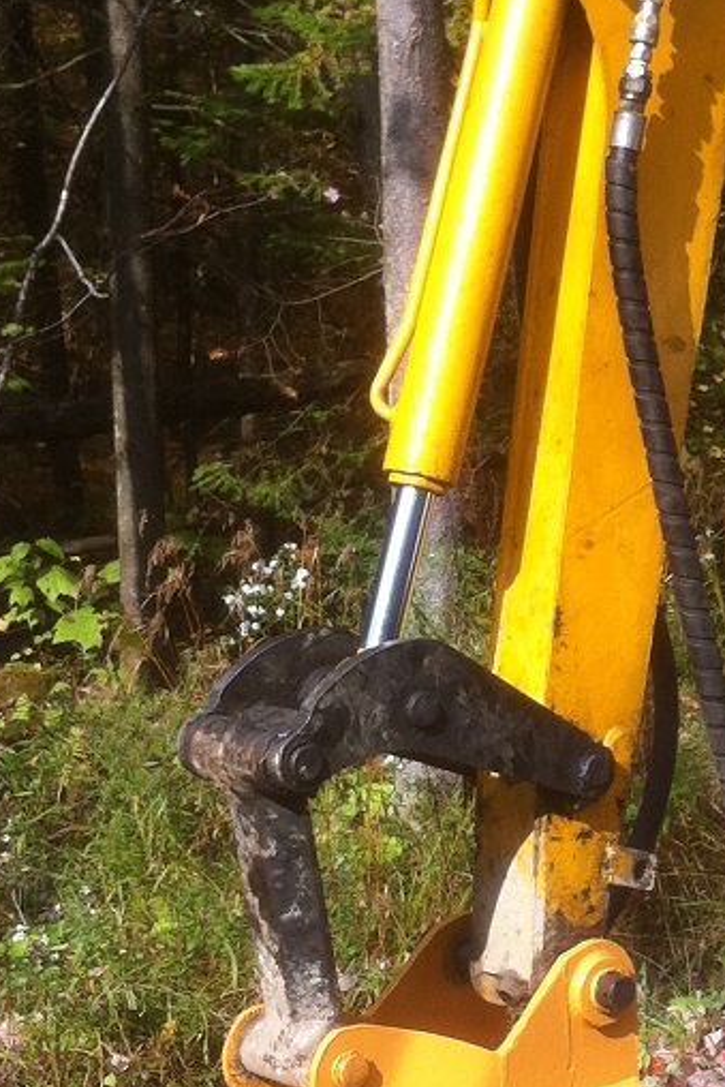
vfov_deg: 20.8
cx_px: 962
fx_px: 2958
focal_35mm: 98
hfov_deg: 13.4
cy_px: 516
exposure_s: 1/539
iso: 80
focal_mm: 3.85
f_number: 2.8
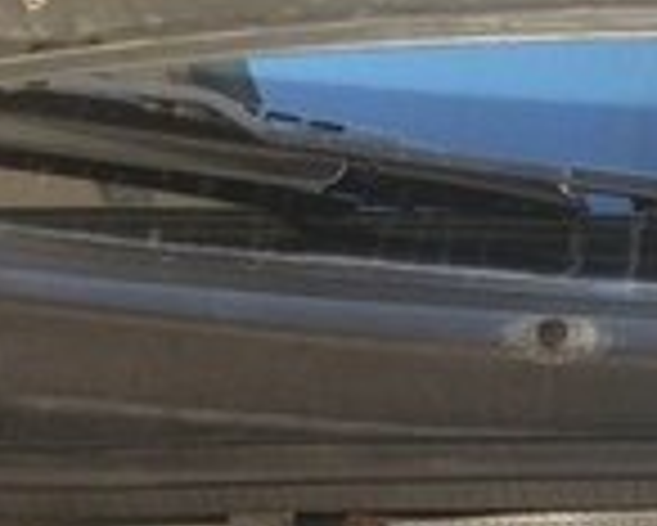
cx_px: 855
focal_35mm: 128
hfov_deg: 14.4
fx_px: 2491
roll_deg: -6.1
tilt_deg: -40.7
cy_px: 982
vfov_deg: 11.2
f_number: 2.2
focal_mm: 4.15
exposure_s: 1/222
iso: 32
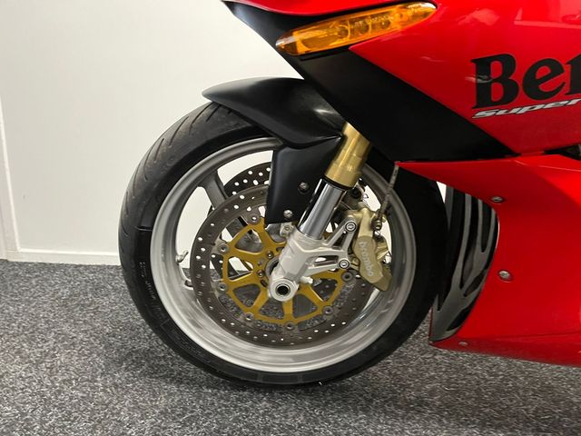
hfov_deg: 67.3
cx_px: 290
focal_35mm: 26
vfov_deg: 53.1
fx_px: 436
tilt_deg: -15.3
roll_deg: -1.3
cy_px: 218
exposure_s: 1/33
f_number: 1.6
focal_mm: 5.1
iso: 400
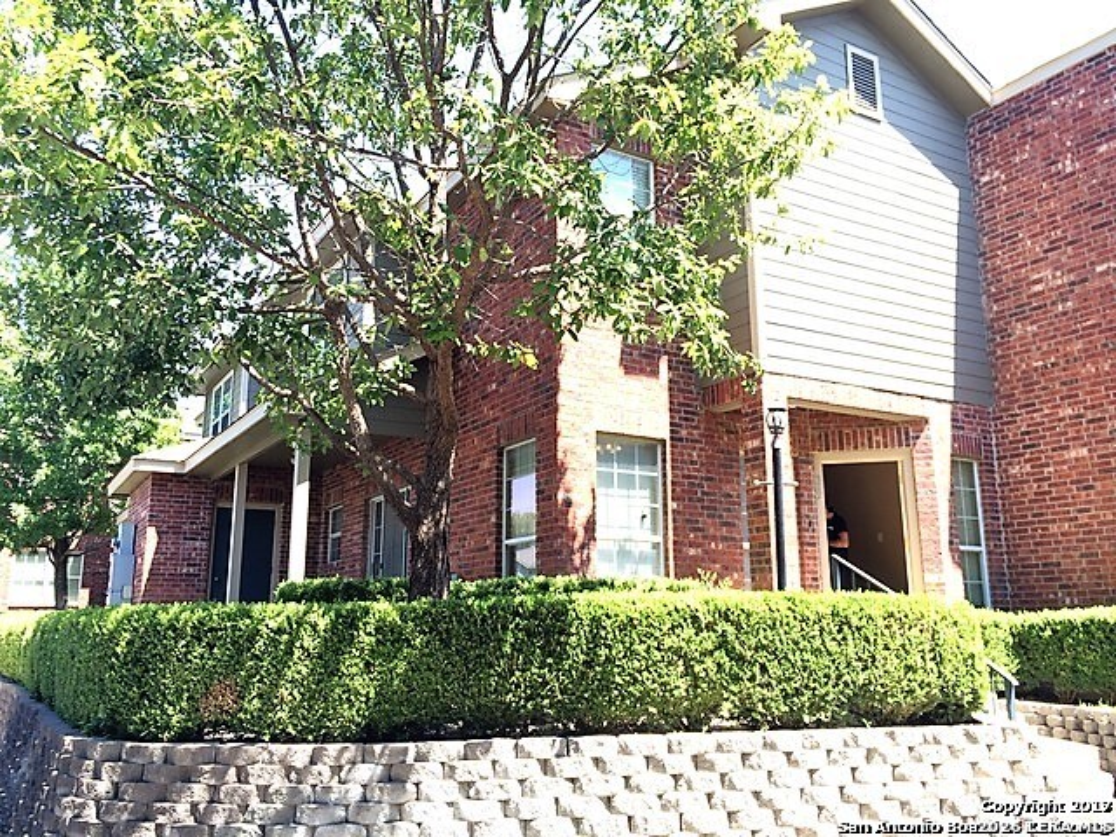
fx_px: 935
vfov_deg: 48.2
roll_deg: -0.2
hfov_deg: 61.7
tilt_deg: +12.3
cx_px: 558
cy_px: 418
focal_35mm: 29
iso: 32
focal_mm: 4.15
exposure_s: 1/175
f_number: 2.2
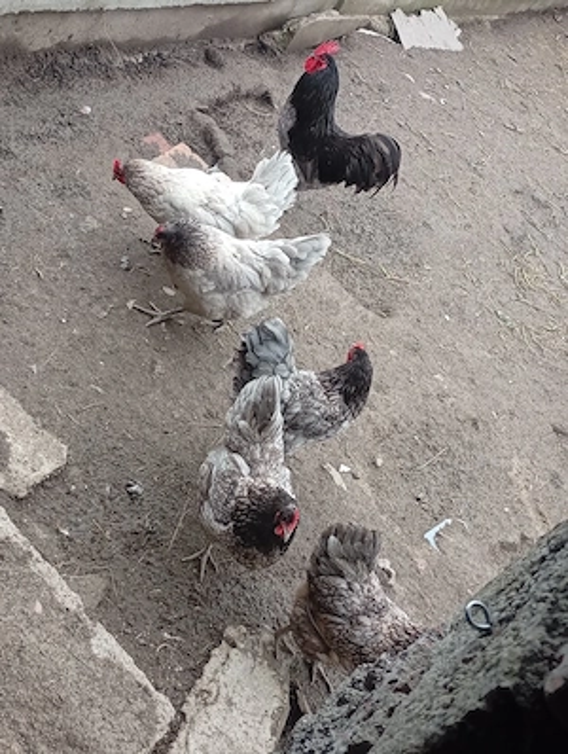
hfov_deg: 31.6
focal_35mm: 46
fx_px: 1003
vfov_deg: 41.2
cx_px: 284
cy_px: 377
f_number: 1.8
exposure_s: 1/333
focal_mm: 3.84
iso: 51
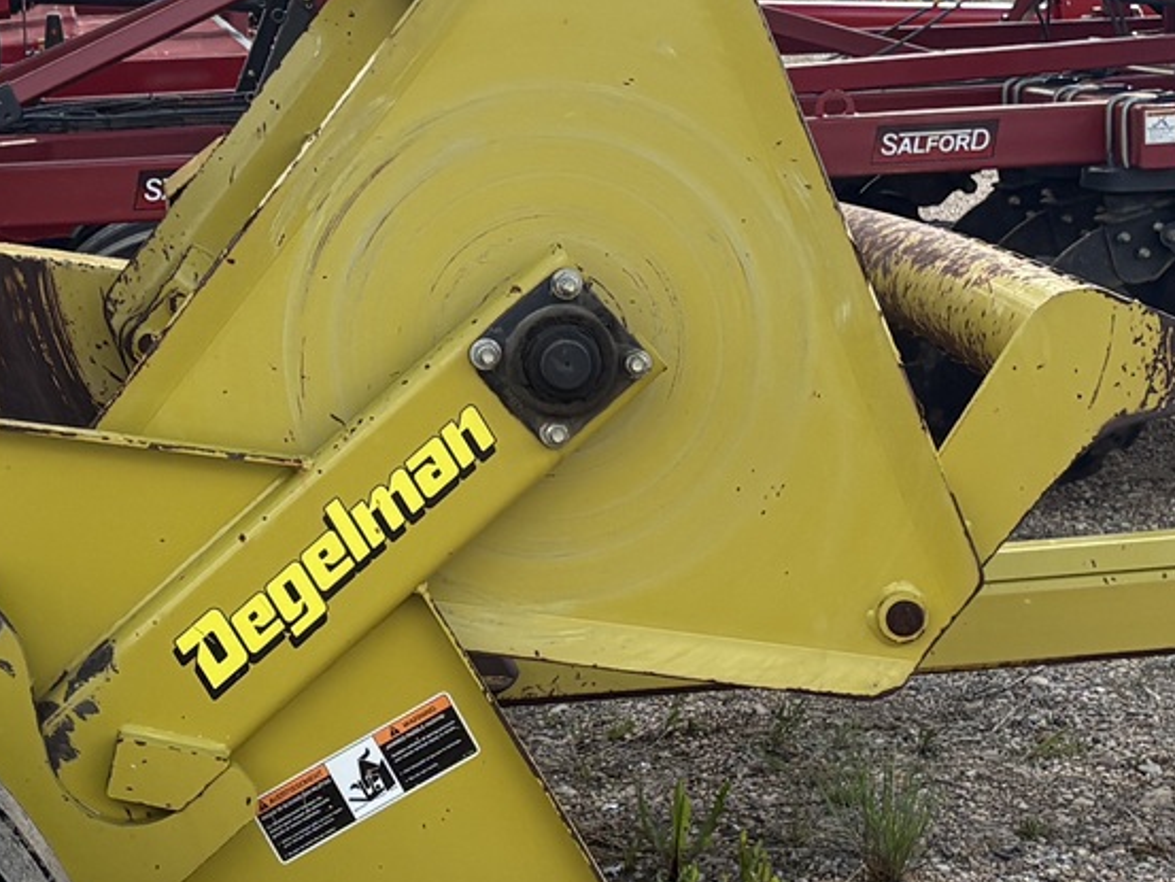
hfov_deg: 20.7
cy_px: 330
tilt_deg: -2.6
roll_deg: -0.6
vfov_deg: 15.7
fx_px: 3191
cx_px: 333
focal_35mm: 94
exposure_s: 1/1751
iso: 64
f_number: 1.6
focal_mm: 5.96
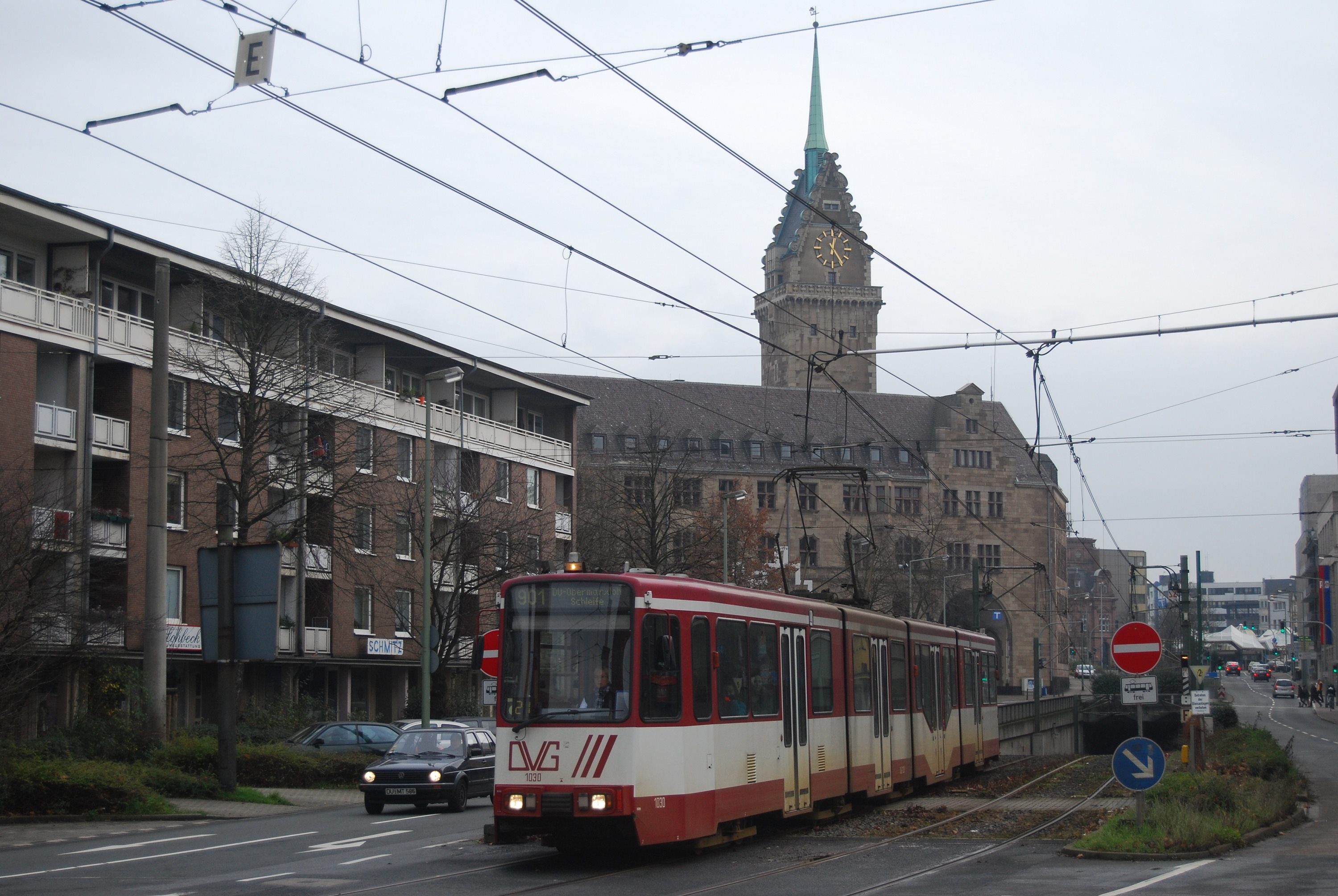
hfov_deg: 31.9
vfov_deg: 21.6
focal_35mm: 63
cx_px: 669
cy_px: 448
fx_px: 2345
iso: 320
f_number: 5.3
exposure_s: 1/500
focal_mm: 42
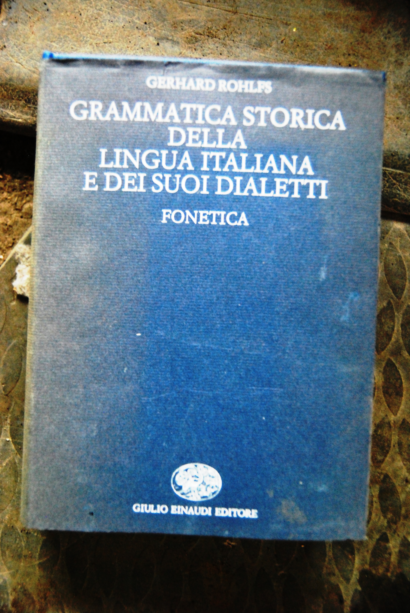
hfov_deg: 34.3
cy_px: 306
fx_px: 664
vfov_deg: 49.5
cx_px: 205
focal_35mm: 39
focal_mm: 26
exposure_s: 1/40
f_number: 2.8
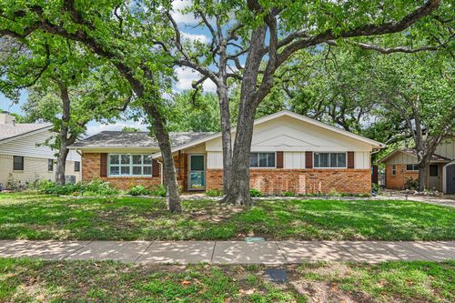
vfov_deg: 57.2
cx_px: 228
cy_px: 152
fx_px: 278
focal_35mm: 22
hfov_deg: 78.6
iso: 400
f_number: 8
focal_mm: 22
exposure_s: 1/320
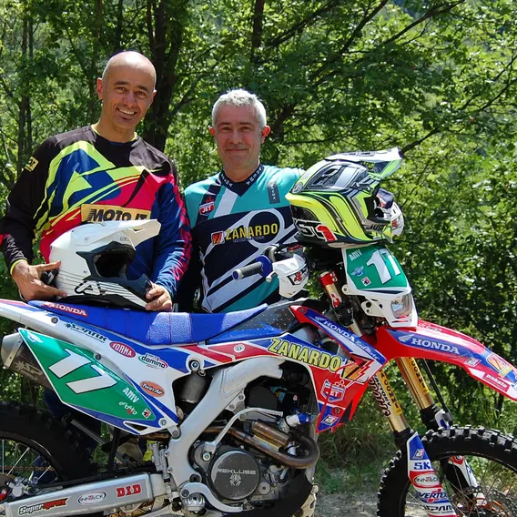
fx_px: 1046
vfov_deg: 27.7
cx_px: 215
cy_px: 312
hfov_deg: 27.7
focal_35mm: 62
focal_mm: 23
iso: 220
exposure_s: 1/1000
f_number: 4
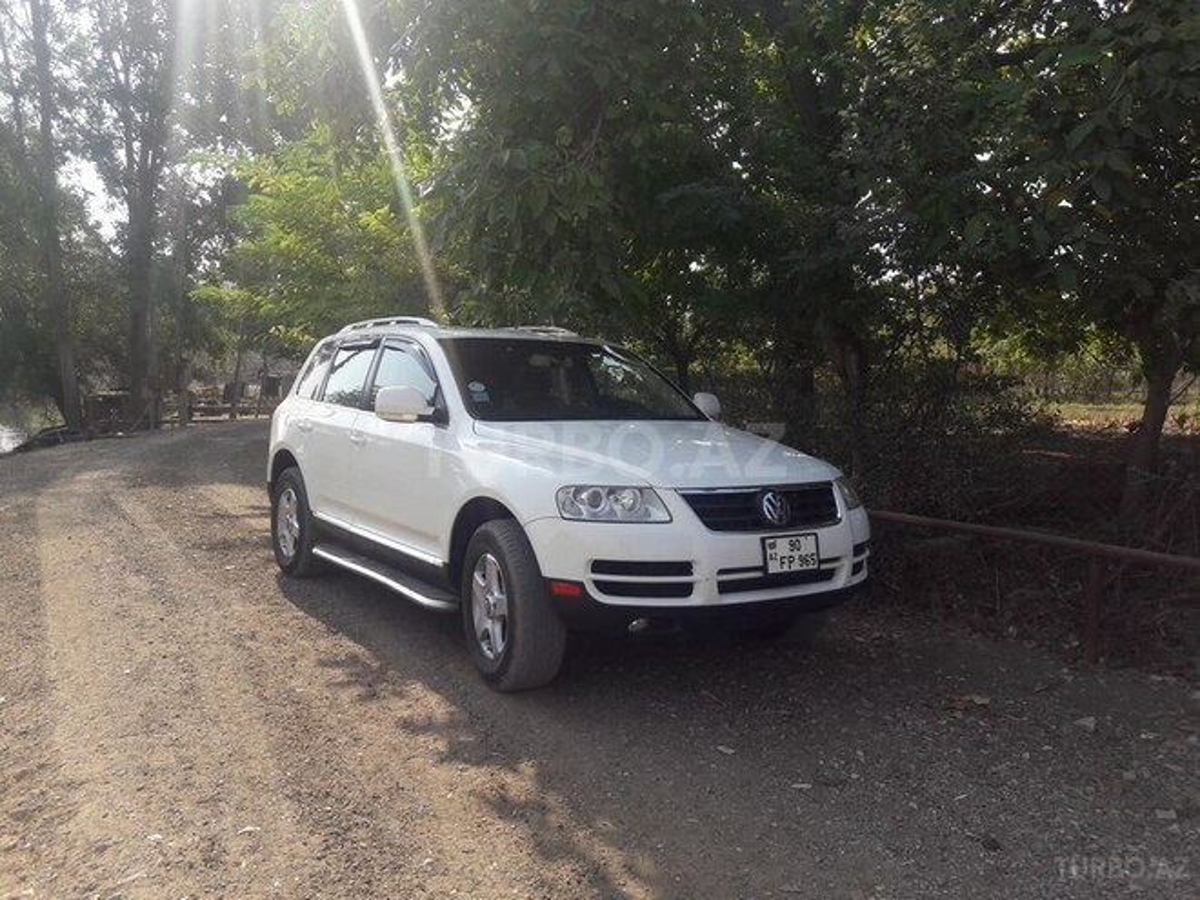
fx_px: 971
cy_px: 450
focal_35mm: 28
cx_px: 600
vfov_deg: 49.7
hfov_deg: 63.4
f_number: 1.9
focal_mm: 3.7
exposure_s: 1/970
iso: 40
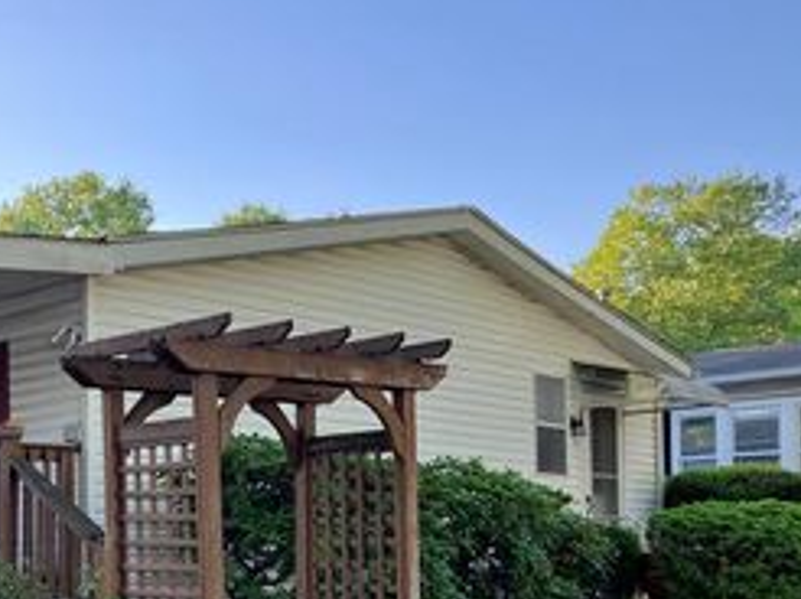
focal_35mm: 57
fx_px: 1318
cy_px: 493
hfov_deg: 32.2
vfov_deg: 25.1
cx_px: 85
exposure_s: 1/262
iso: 32
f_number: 1.8
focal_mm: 3.99
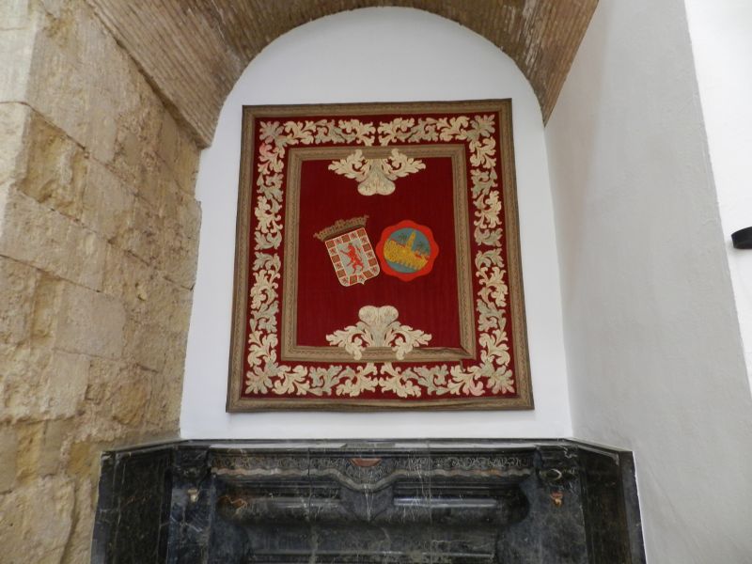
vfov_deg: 58.9
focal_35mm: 23
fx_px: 500
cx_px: 376
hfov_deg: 73.9
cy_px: 282
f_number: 3.4
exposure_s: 1/15
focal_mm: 4
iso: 400
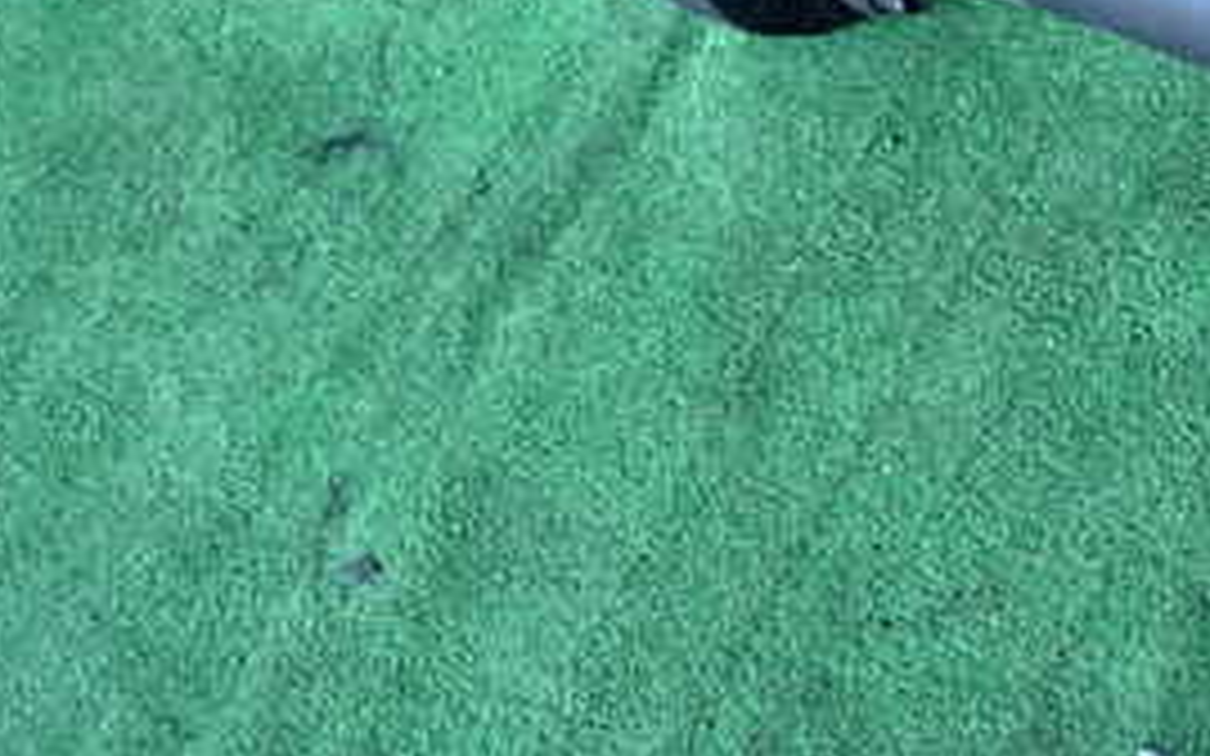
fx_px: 1945
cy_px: 50
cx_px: 1318
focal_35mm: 59
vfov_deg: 21.4
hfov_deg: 30.9
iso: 160
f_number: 2
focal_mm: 4.5
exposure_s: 1/125
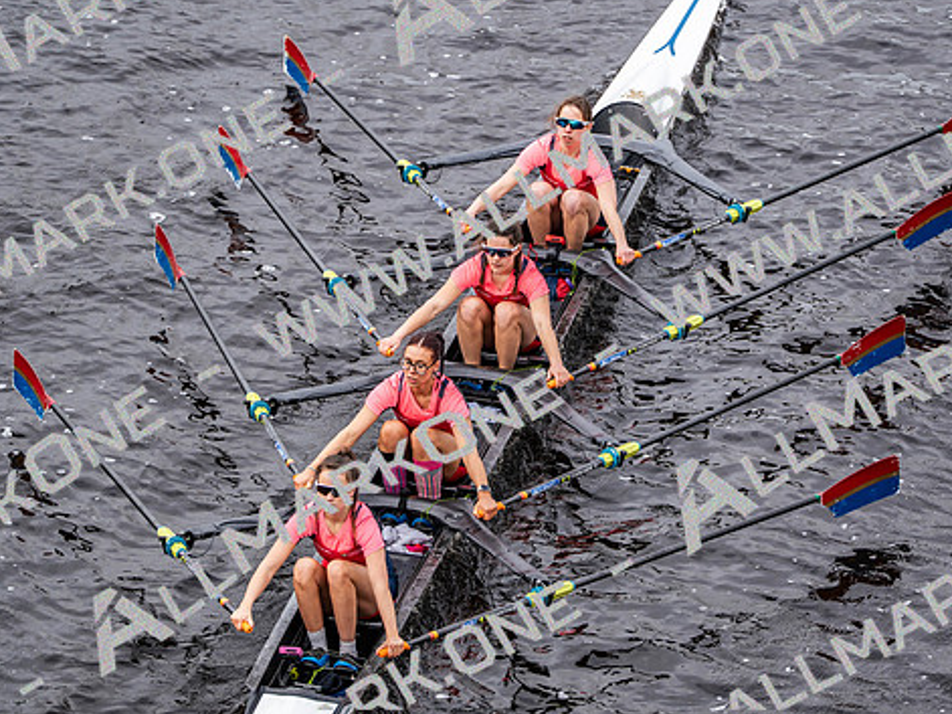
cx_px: 503
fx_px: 6516
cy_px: 363
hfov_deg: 8.4
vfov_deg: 6.3
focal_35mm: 237
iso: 320
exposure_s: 1/2000
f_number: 2.8
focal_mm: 200
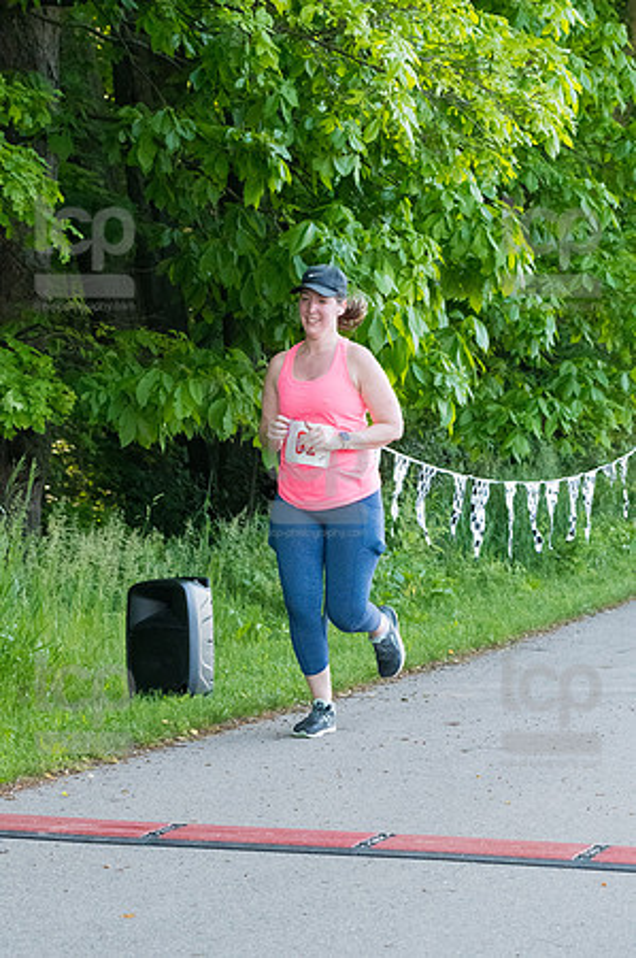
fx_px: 3187
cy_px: 479
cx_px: 318
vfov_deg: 17.1
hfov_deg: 11.4
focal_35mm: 120
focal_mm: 80
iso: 4000
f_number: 5.6
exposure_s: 1/1600
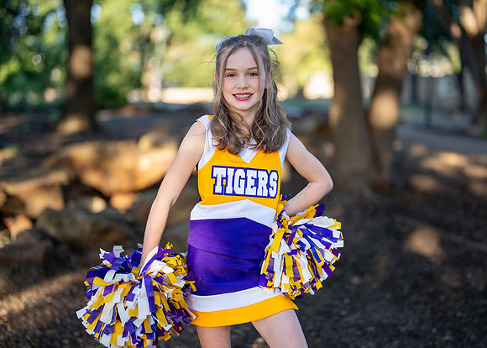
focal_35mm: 56
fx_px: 769
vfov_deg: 25.5
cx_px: 249
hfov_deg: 35.1
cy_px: 163
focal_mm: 50
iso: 250
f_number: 1.2
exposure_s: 1/1250
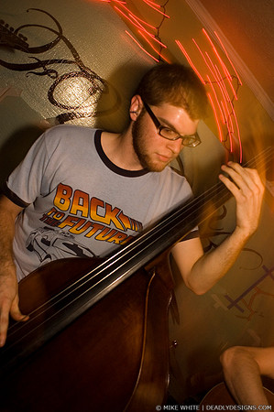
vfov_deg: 62.0
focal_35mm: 30
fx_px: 343
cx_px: 137
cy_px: 206
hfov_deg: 43.5
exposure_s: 1/15
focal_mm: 20
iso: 800
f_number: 3.2
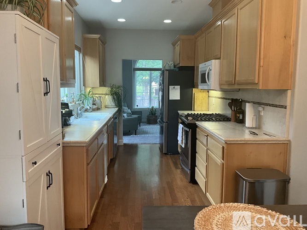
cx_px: 154
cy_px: 115
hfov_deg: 61.7
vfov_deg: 48.2
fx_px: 257
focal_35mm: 29
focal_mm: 3
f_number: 1.8
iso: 160
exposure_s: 1/60
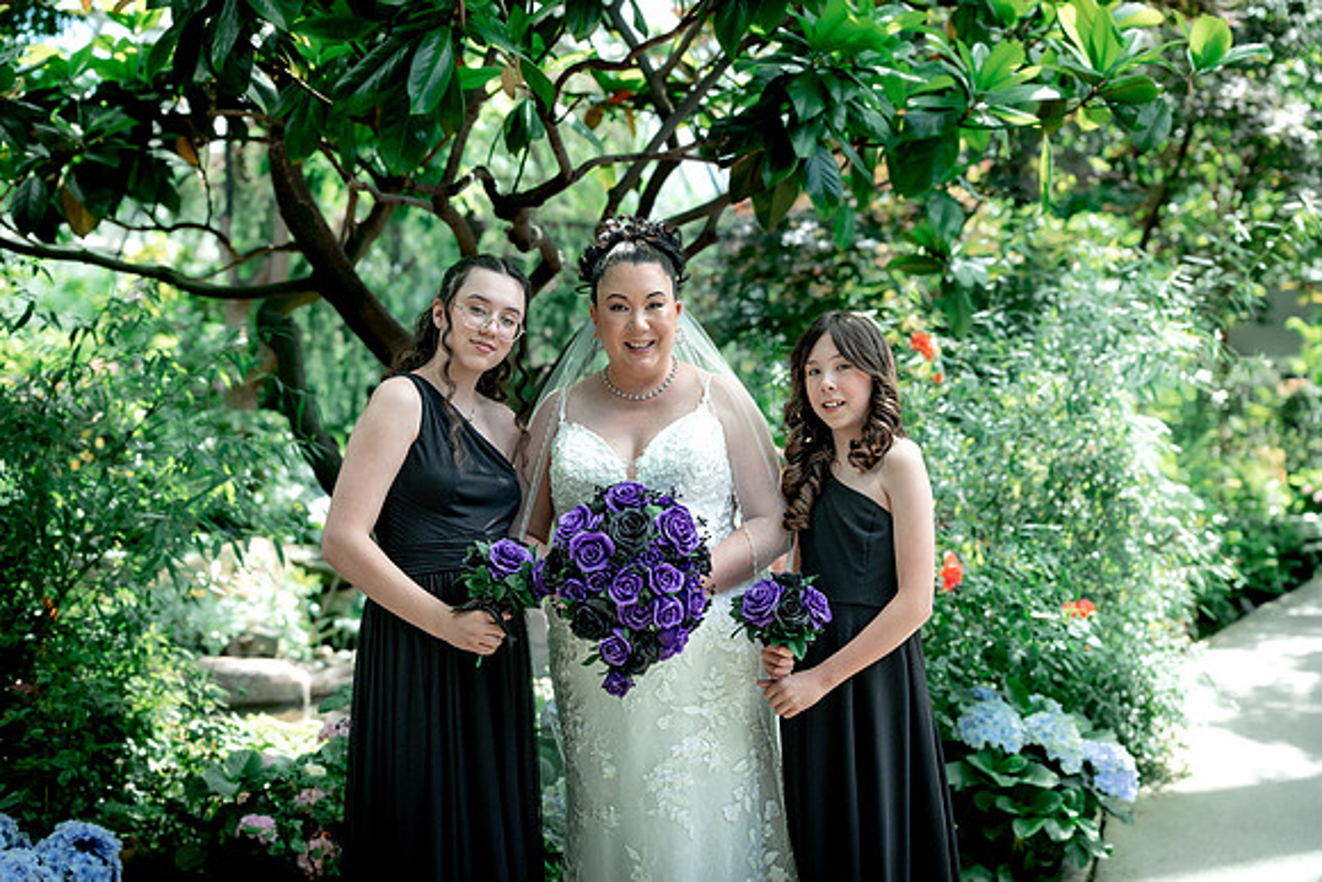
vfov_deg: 27.0
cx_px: 661
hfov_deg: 39.6
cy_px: 441
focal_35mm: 50
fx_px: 1836
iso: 400
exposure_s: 1/640
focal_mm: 50
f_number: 2.5
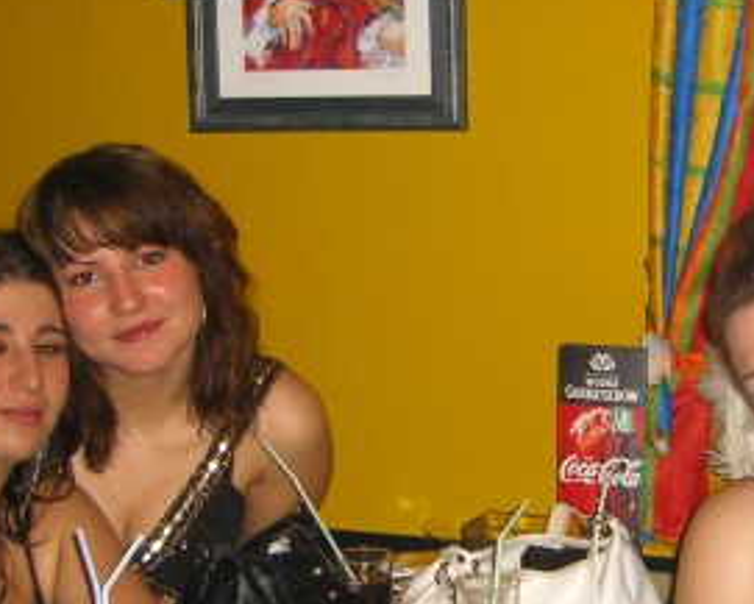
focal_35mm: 82
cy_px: 387
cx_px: 487
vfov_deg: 18.7
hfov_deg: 23.2
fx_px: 1831
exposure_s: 1/60
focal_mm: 7.9
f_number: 2.8
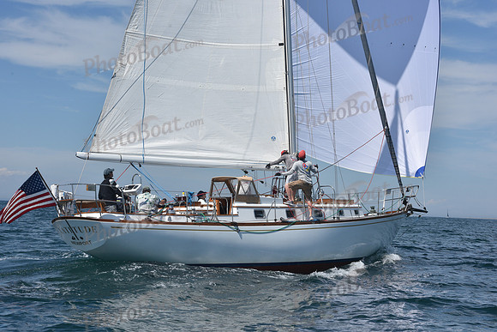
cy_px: 166
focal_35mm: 70
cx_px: 248
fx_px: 967
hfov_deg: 28.8
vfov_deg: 19.5
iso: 250
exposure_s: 1/800
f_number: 11
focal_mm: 70
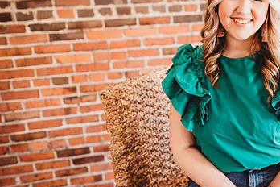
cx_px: 232
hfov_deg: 45.5
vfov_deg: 32.5
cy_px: 38
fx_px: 311
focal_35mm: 40
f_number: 2.2
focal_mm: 24
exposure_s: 1/160
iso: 500
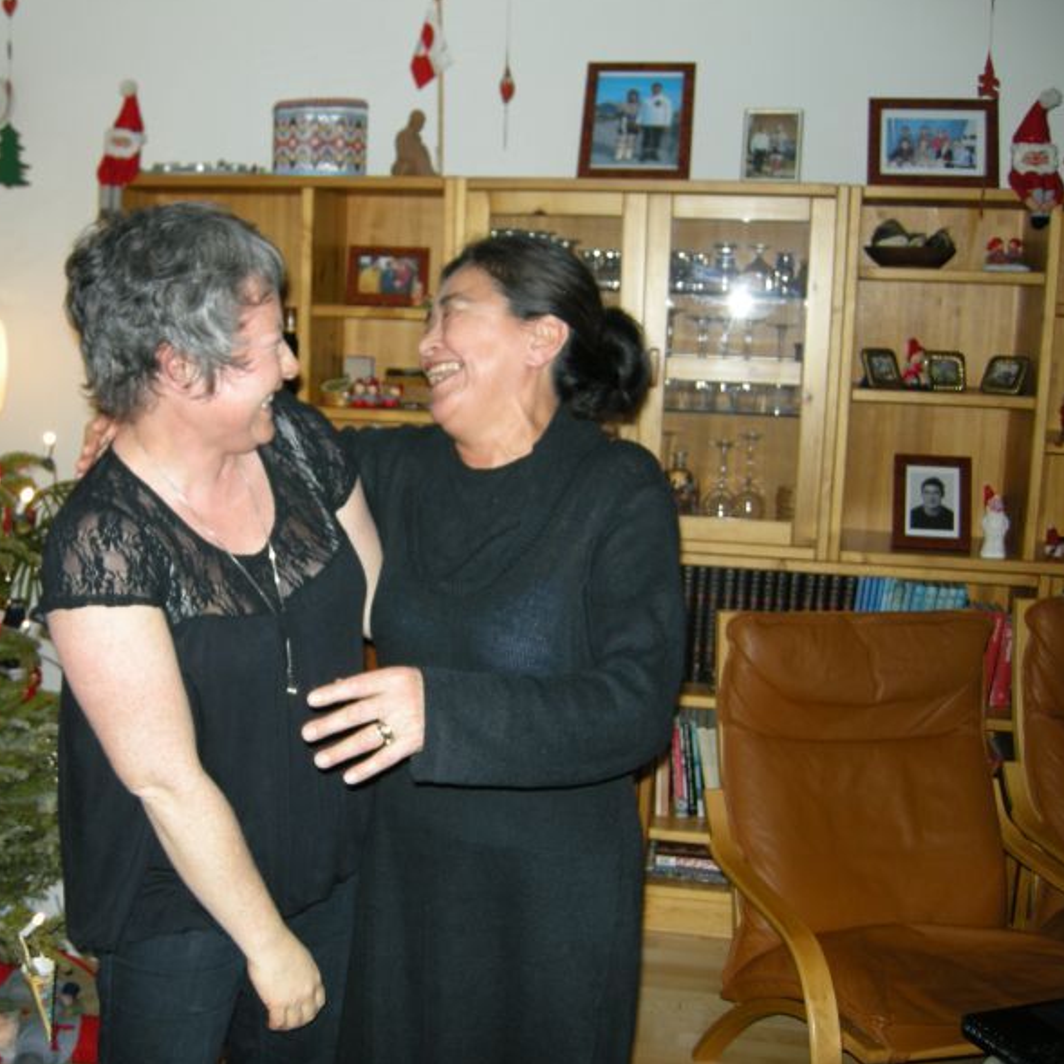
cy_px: 529
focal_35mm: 42
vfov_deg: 40.0
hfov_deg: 39.5
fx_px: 1461
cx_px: 347
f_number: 2.7
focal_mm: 7.5
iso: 87
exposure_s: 1/60
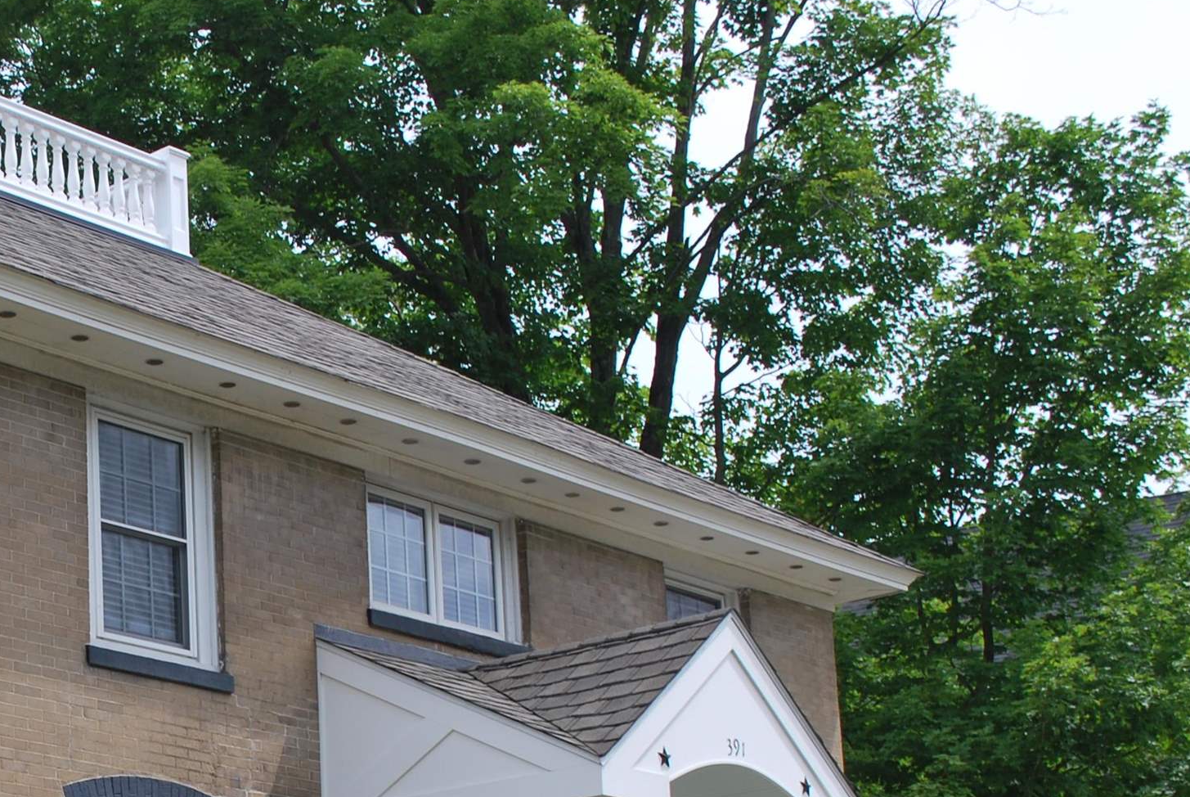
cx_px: -5
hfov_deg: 25.3
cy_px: 816
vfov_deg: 17.5
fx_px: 2515
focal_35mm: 76
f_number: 7.1
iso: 100
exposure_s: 1/200
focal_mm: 24
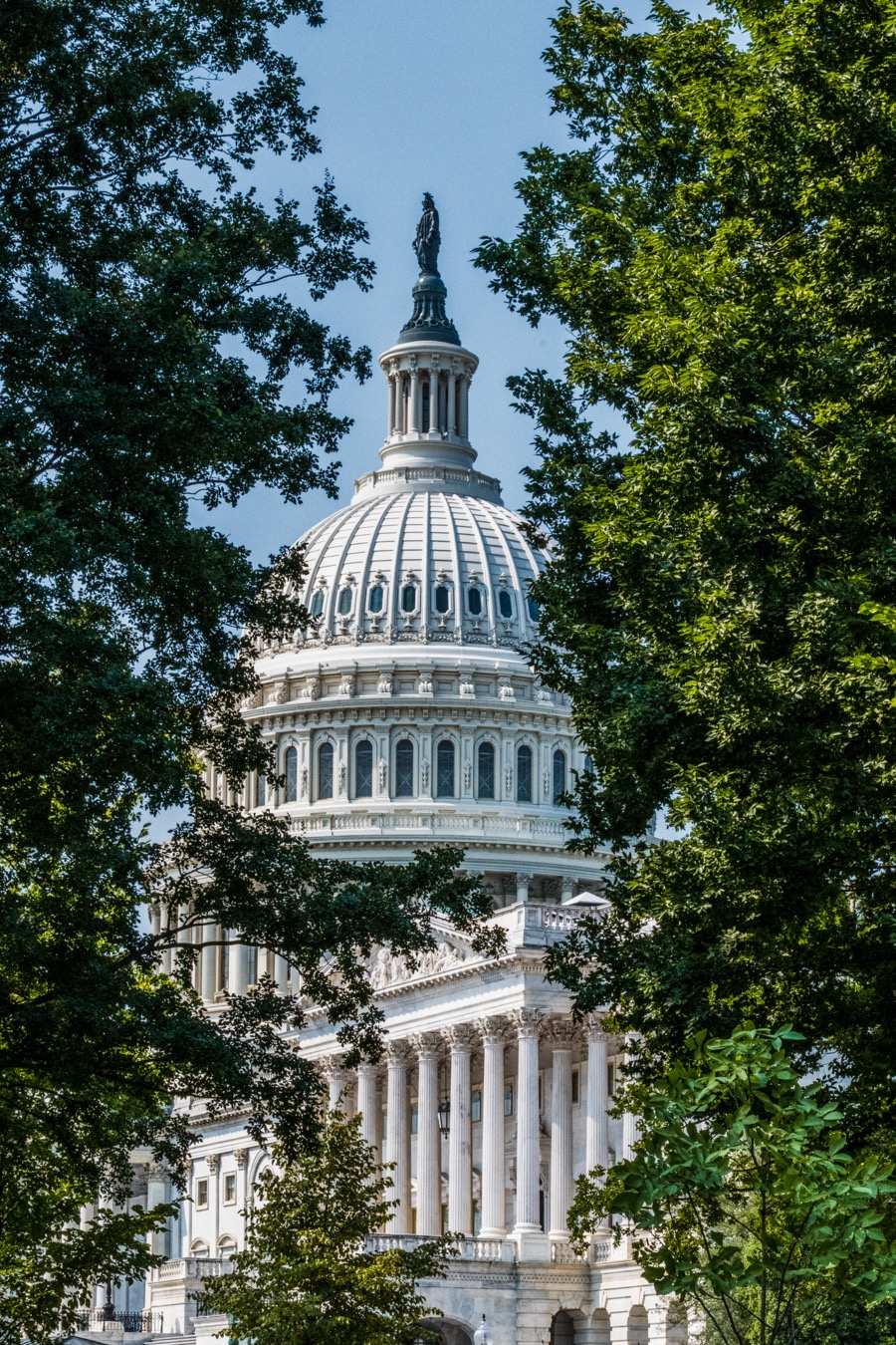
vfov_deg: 28.8
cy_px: 672
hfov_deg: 19.5
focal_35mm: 70
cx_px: 448
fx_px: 2613
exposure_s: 1/640
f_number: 22
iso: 1250
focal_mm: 70
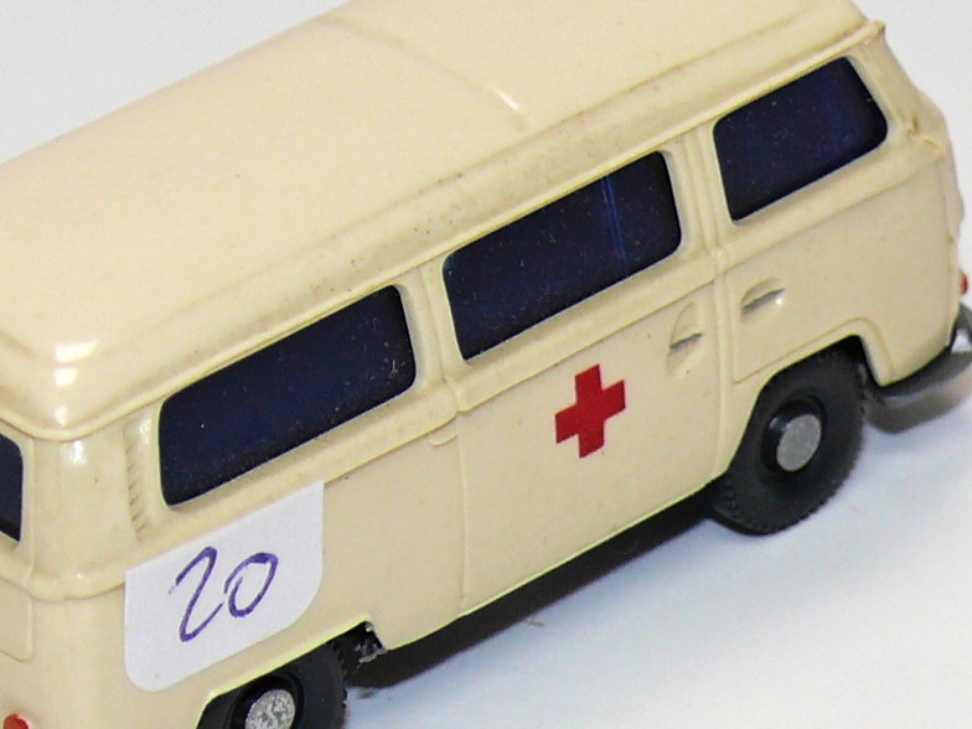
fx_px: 7160
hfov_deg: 7.8
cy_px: 283
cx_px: 376
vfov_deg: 5.8
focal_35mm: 255
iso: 100
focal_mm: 14.8
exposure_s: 1/30
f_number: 4
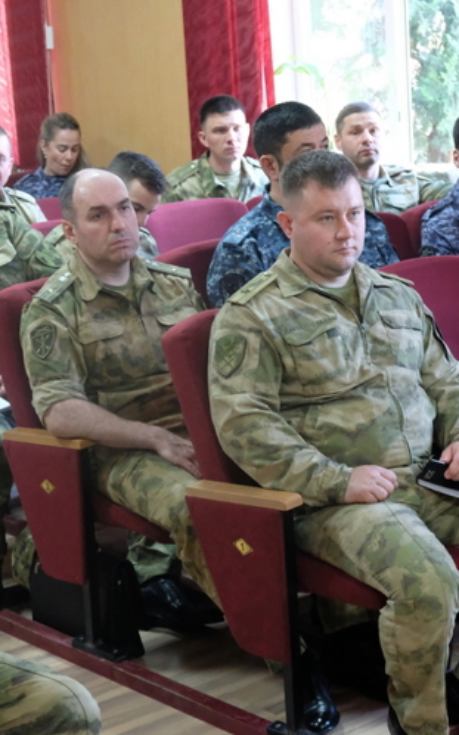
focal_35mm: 86
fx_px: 1722
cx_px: 156
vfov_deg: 24.1
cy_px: 368
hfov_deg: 15.2
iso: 10000
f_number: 4
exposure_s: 1/340
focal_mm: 37.4
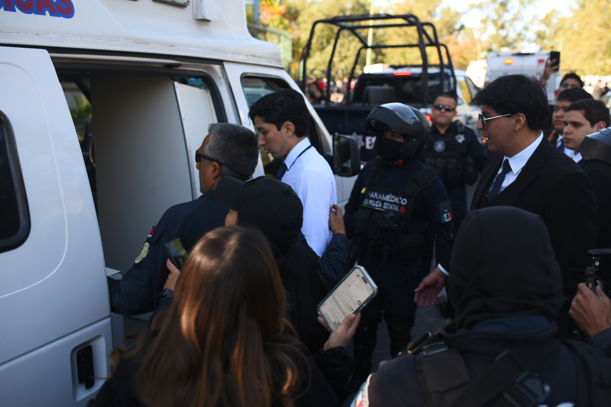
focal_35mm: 35
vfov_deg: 37.9
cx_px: 306
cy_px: 204
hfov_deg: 54.4
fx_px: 594
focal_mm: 35
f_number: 3.2
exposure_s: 1/200
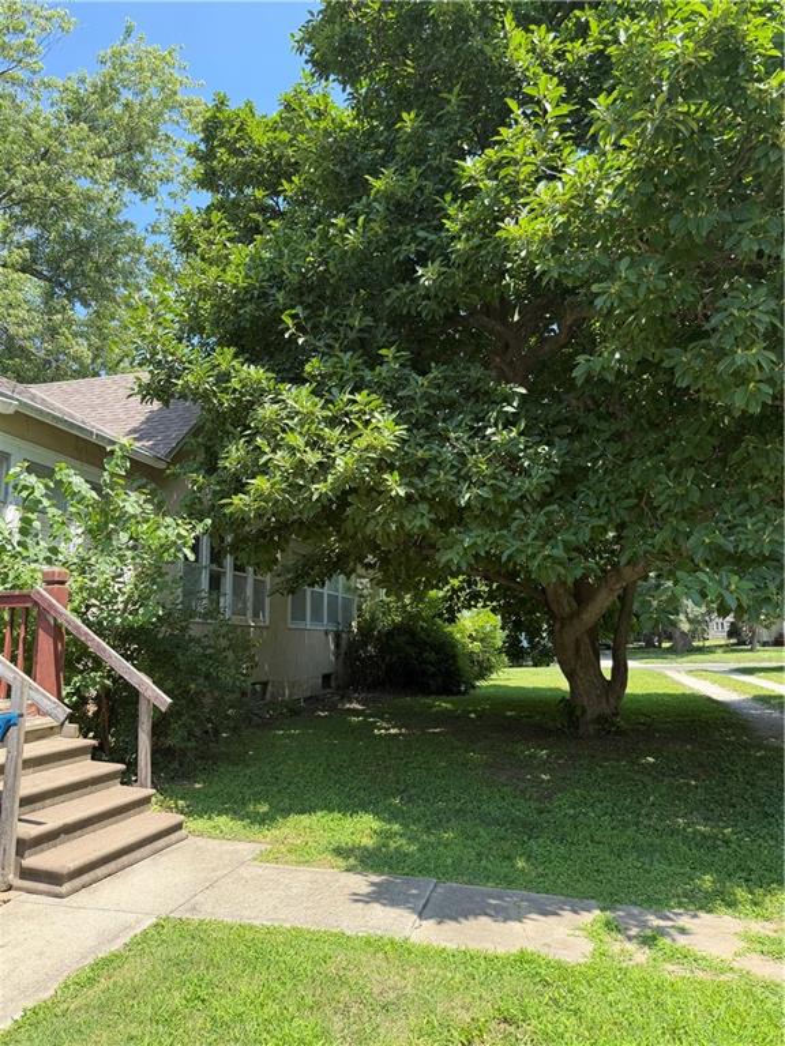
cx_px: 392
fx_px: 726
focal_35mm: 24
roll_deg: +0.2
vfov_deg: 71.6
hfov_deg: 56.8
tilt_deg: +7.8
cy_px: 523
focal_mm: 6.76
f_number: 1.78
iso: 100
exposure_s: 1/1174
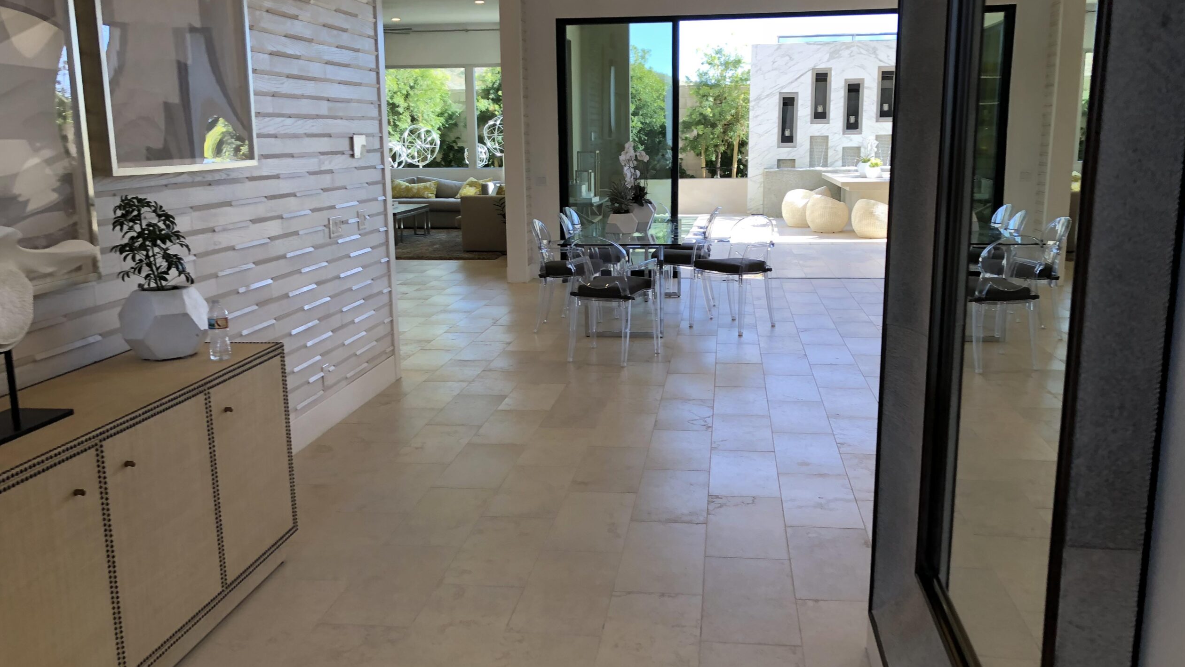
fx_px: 974
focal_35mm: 31
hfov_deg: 62.6
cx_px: 602
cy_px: 321
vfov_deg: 37.8
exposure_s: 1/120
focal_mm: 3.99
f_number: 1.8
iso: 40
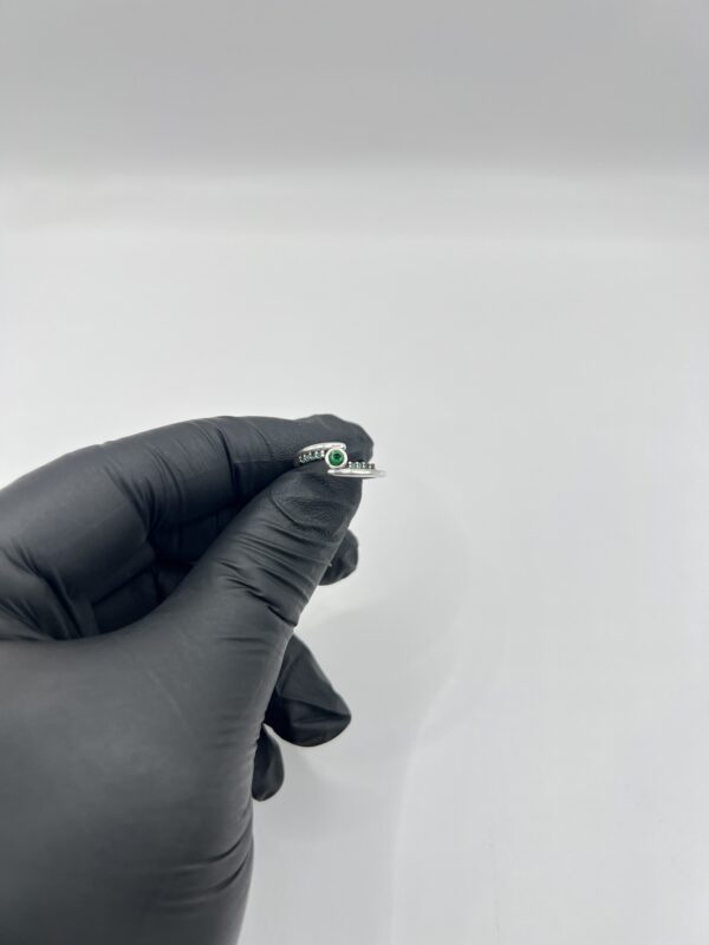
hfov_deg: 53.1
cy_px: 472
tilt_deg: -55.6
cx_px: 354
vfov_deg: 67.3
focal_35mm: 26
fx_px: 710
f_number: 1.5
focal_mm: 5.7
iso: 50
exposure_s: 1/120
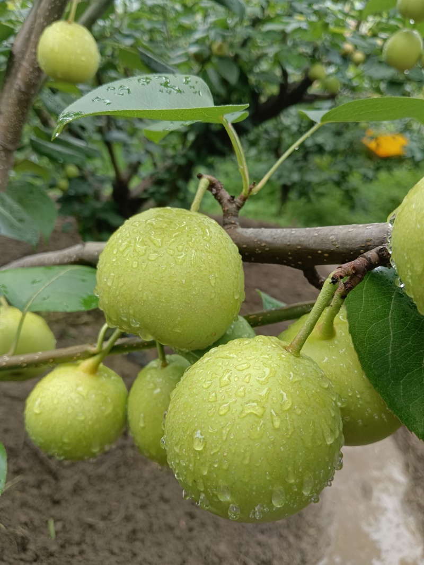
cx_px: 212
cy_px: 282
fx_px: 425
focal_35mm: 26
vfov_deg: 67.3
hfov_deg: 53.1
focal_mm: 4.05
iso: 146
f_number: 1.8
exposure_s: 1/100
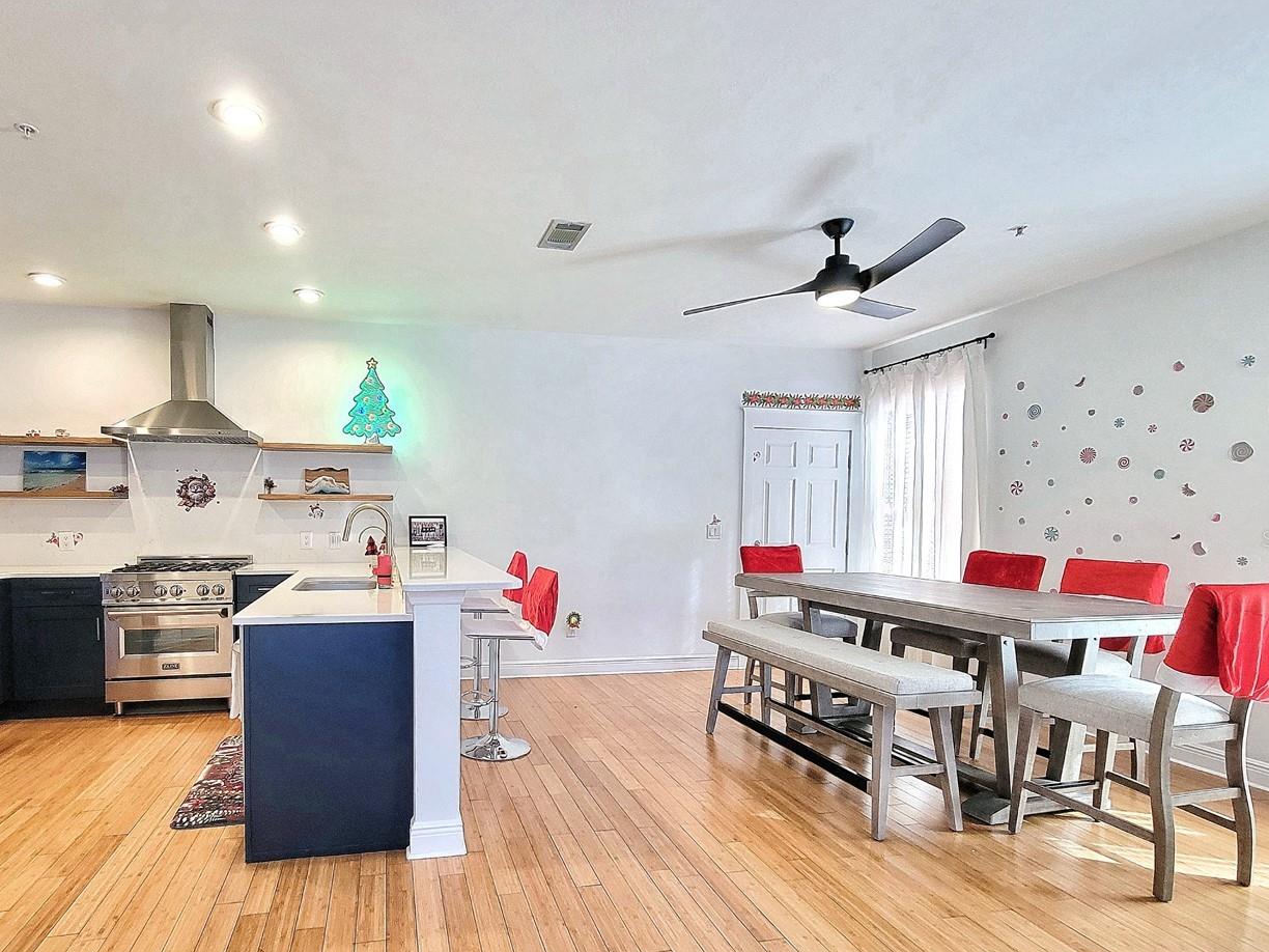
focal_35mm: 17
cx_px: 531
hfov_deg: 90.3
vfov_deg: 74.4
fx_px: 623
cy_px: 538
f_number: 2.2
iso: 250
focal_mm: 2.2
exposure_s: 1/60.2
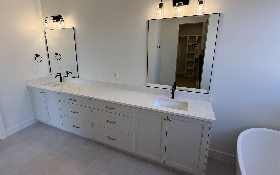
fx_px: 137
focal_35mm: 18
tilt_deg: -11.5
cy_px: 77
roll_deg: +0.5
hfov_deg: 90.8
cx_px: 126
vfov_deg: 64.8
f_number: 2.2
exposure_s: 1/193
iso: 64
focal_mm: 2.22
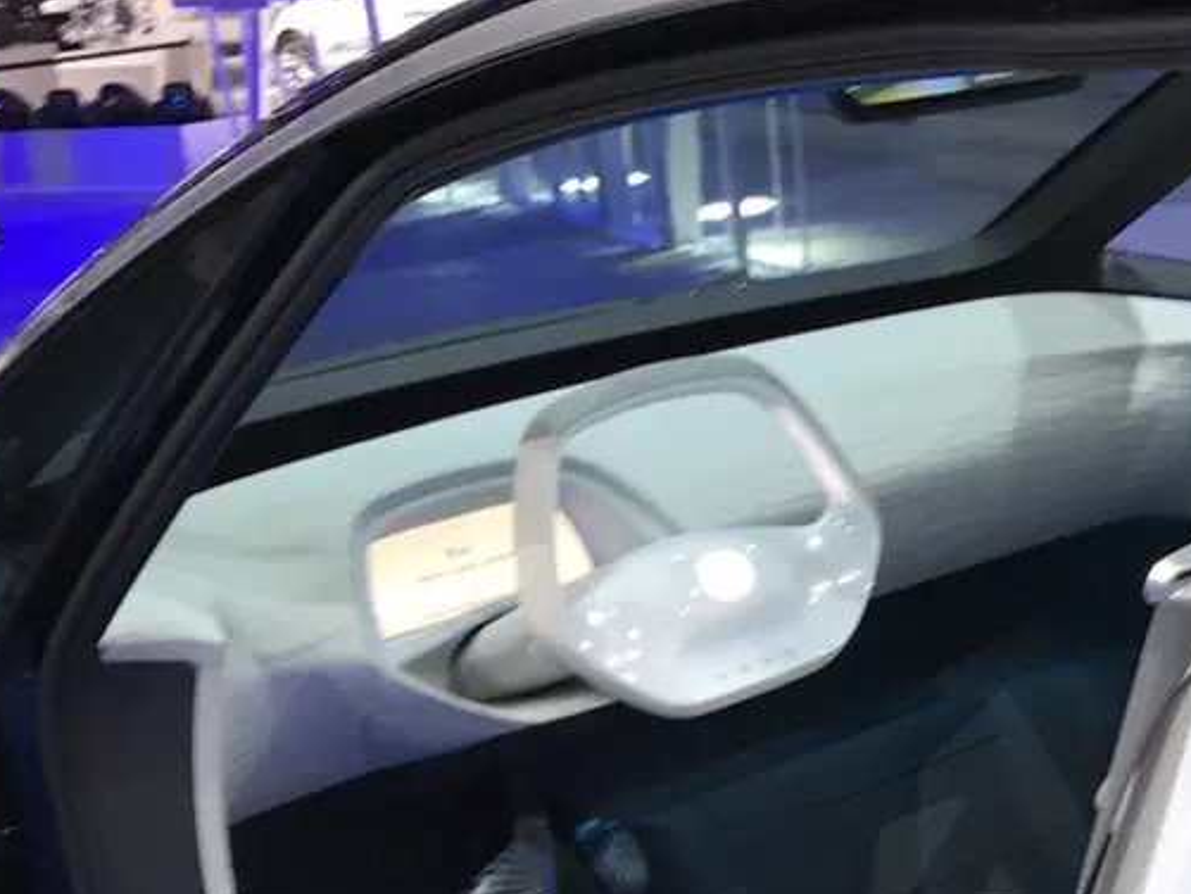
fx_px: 2306
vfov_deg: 21.8
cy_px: 644
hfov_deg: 28.4
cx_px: 937
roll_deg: +5.3
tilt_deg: -17.3
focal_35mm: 67
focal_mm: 3.99
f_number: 1.8
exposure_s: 1/50
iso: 25
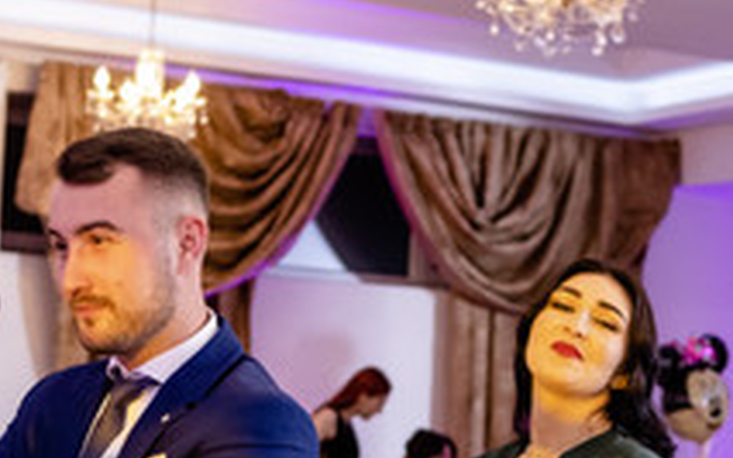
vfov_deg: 12.1
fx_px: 2137
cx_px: 458
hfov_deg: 19.4
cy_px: 460
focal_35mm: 107
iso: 800
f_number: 2.2
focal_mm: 23
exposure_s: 1/200
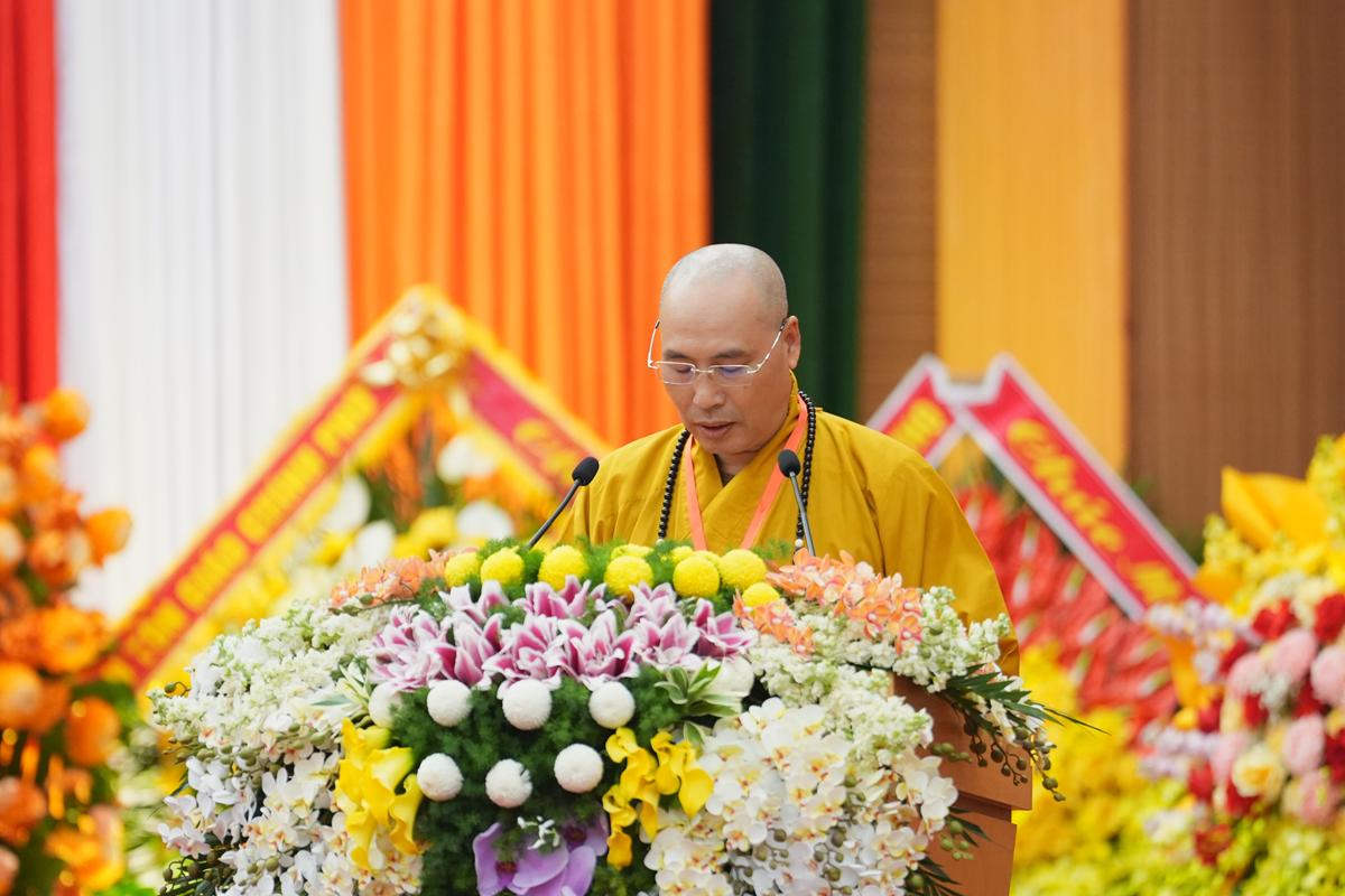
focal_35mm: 300
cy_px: 448
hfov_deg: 6.9
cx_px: 672
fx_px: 11207
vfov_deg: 4.6
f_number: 2.8
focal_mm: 200
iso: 2500
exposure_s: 1/200
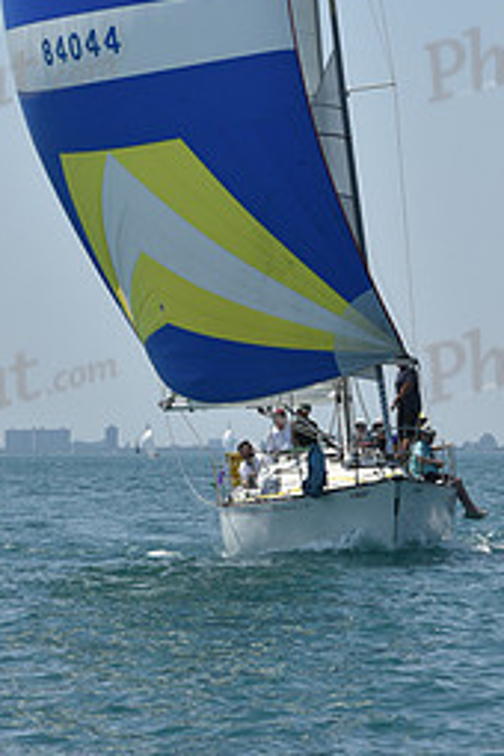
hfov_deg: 5.5
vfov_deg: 8.2
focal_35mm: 250
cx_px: 271
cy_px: -86
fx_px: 5250
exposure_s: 1/1250
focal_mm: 110
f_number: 9
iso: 250
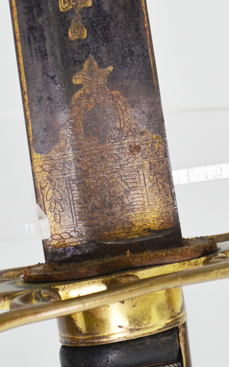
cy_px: 29
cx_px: 98
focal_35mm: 294
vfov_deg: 7.1
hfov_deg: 4.5
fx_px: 2937
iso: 400
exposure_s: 1/250
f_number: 5.6
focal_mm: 90
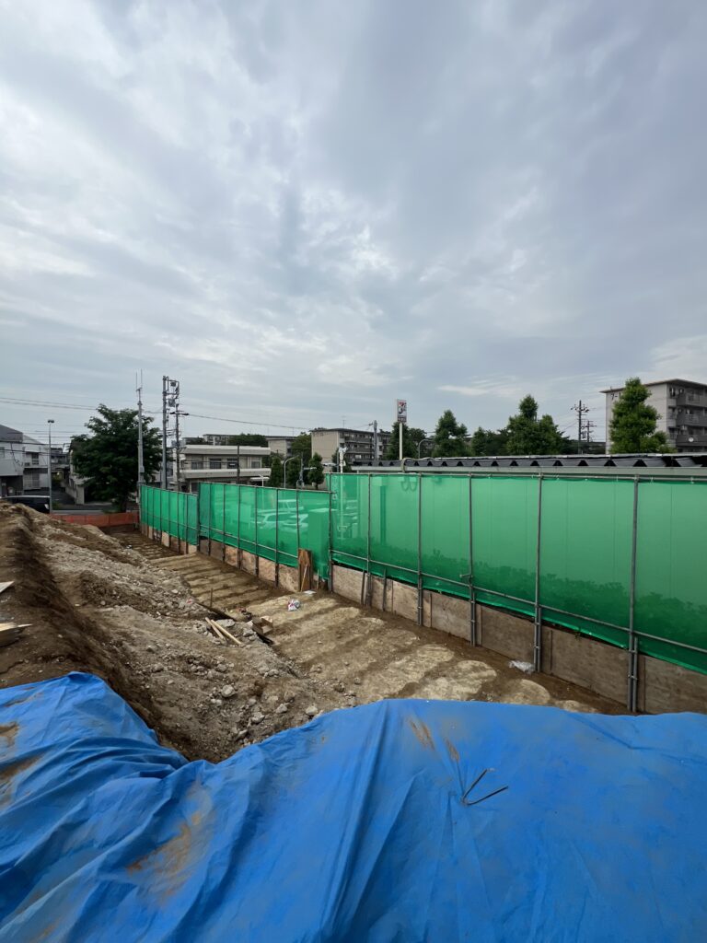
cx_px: 354
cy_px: 472
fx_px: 354
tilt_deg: -1.9
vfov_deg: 106.2
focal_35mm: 13
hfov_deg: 89.9
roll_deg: -0.1
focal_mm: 1.57
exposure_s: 1/1376
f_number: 1.8
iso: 32
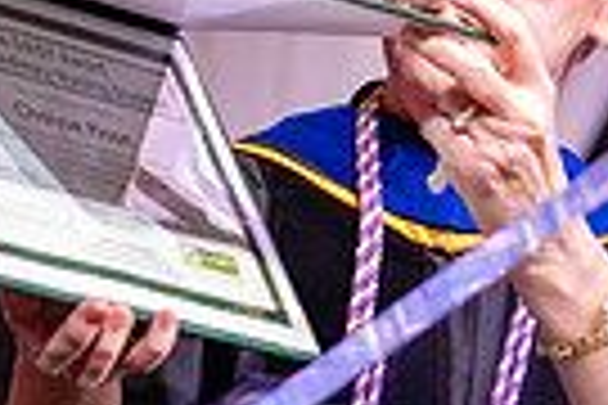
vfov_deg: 3.5
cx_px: 495
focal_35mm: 395
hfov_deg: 5.2
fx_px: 6671
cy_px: -100
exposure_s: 1/200
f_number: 2.8
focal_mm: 70
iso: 640
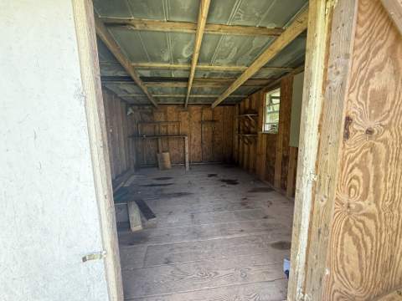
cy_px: 150
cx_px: 201
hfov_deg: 102.1
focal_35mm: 14
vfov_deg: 85.7
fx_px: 163
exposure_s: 1/99
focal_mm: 2.22
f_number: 2.2
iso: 320
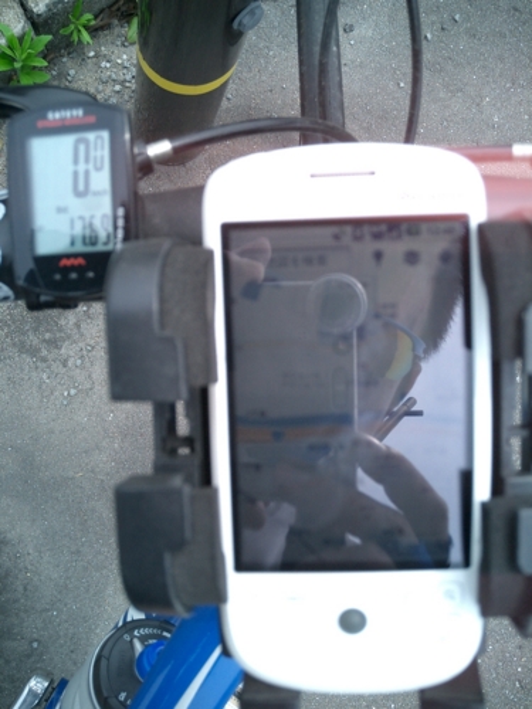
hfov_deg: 40.7
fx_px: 717
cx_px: 266
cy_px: 354
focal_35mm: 35
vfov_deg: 52.6
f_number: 4.2
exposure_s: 1/400
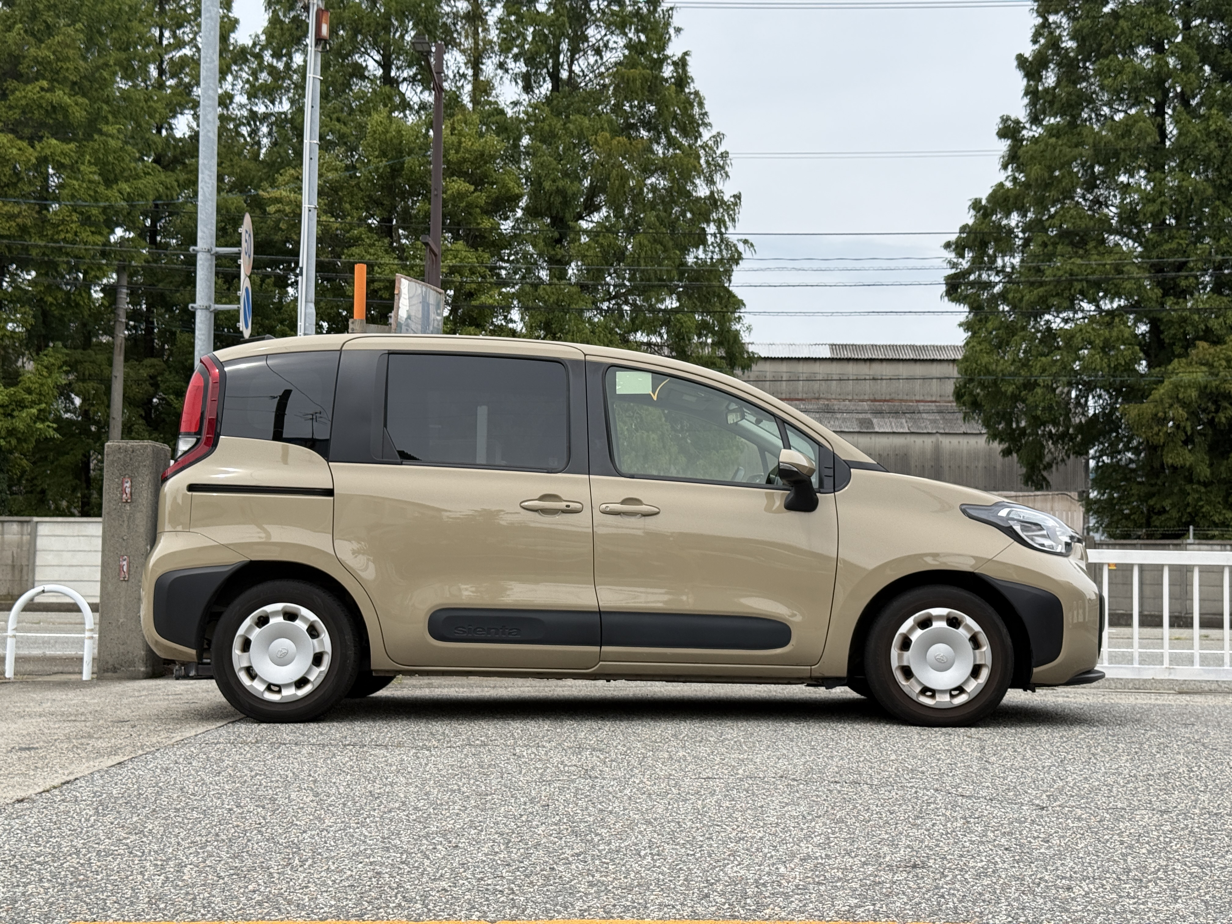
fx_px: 1708
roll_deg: -0.6
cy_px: 462
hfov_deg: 39.7
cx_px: 616
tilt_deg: +3.5
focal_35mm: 48
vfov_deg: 30.3
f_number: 1.78
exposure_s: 1/2342
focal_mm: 6.76
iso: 64
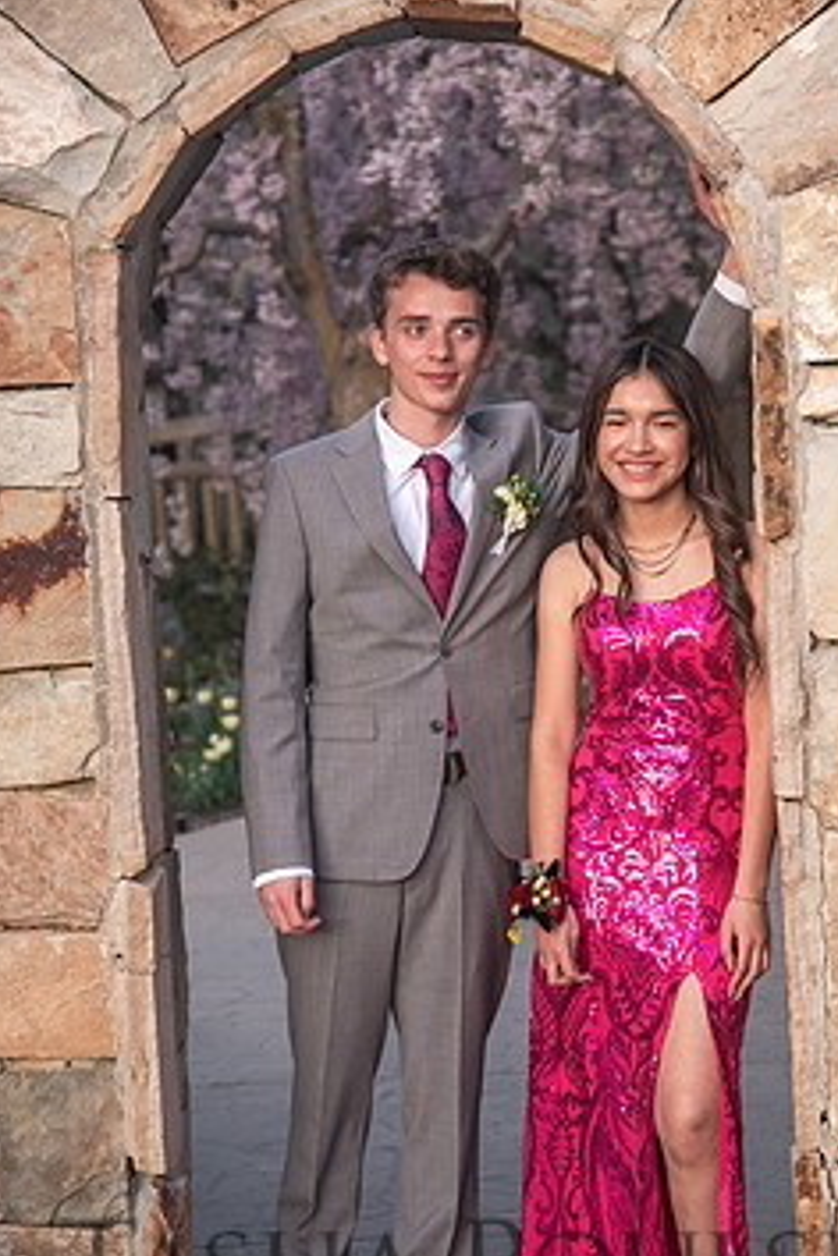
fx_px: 3771
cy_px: 720
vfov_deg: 18.9
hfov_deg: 12.7
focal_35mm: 108
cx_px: 508
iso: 500
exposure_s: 1/125
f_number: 4.5
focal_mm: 85
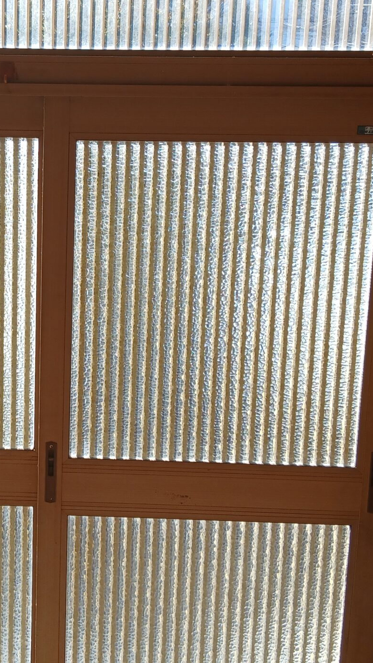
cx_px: 35
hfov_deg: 22.5
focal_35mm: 52
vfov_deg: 39.7
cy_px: 263
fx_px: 915
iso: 20
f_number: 1.8
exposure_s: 1/106
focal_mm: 3.86
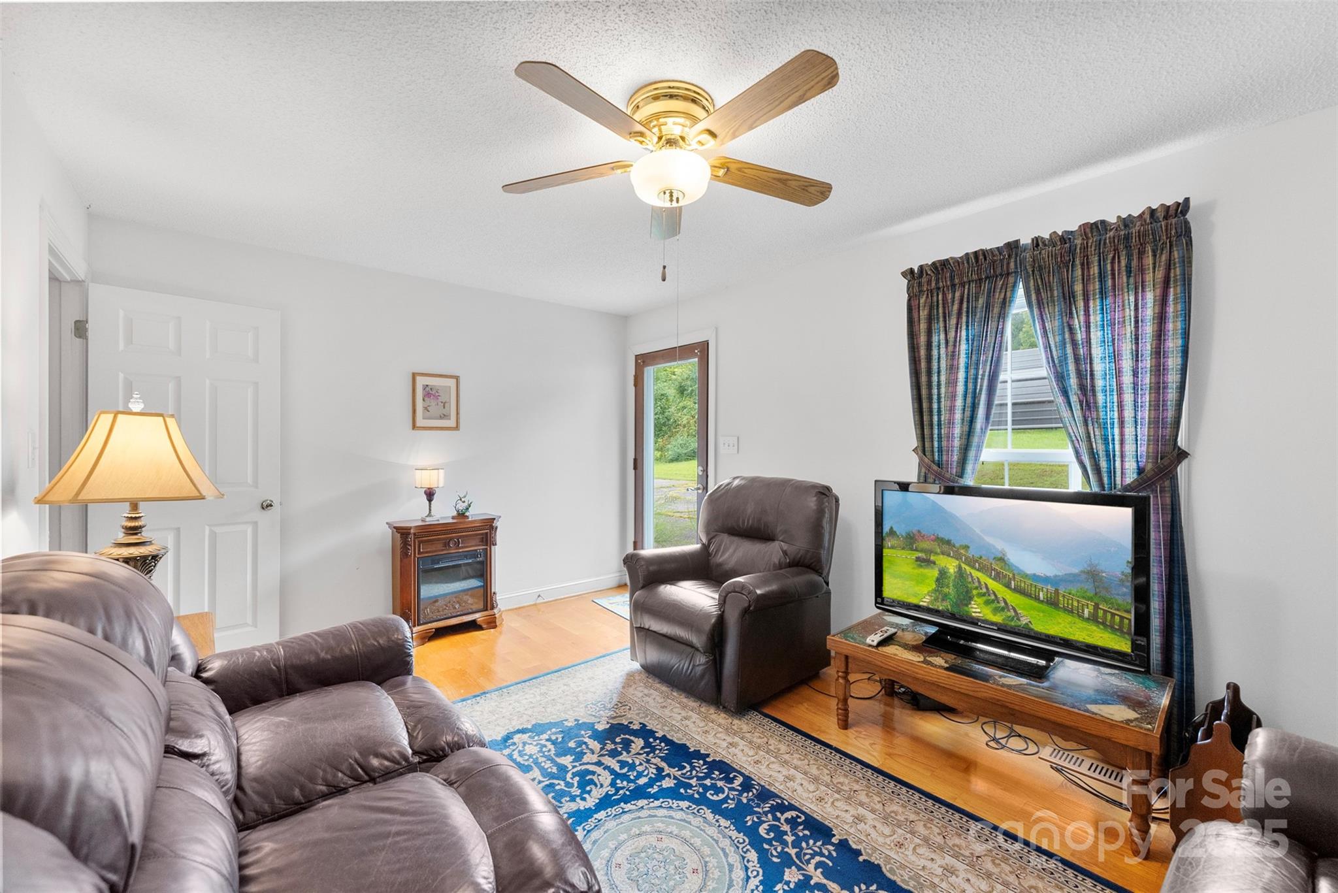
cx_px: 669
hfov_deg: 104.2
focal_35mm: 14
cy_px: 446
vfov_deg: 81.3
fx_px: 520
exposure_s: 1/60
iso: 1600
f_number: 4
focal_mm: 14
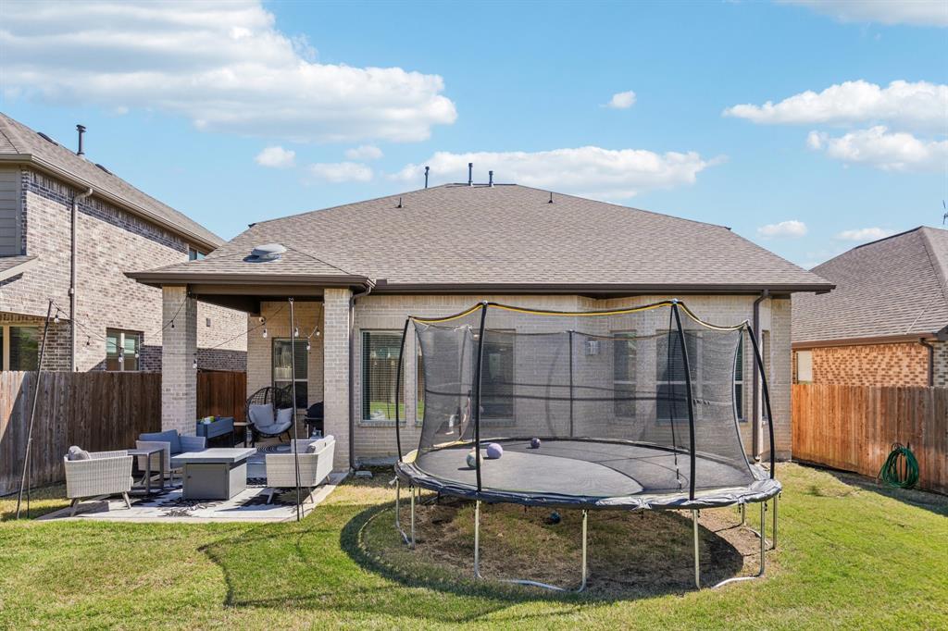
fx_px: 526
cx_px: 474
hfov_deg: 84.0
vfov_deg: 61.9
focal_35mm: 20
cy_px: 316
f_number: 8
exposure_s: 1/200
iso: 100
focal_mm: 20
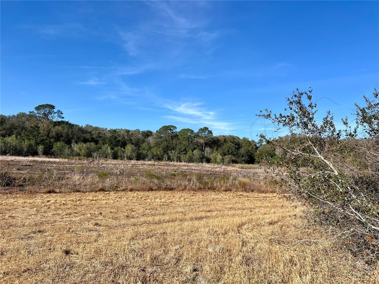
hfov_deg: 67.3
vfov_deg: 53.1
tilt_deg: +3.4
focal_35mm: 26
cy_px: 142
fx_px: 285
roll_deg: -2.0
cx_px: 190
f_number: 1.5
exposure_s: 1/4115
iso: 50
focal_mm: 5.7
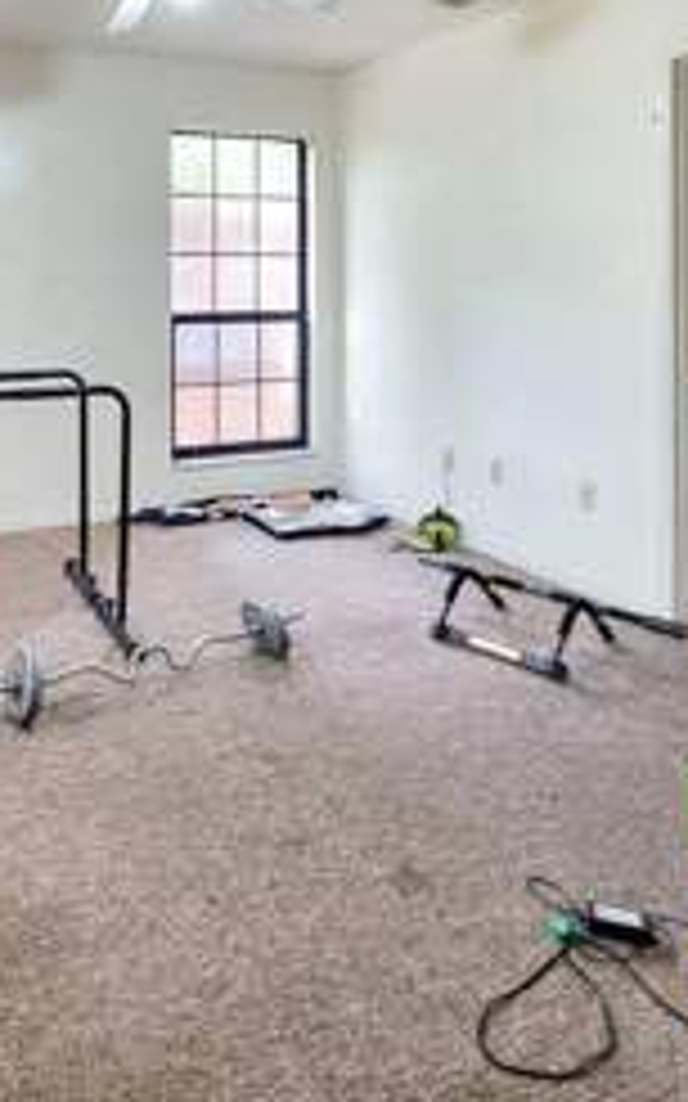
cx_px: 166
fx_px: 810
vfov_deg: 65.7
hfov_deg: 44.4
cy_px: 328
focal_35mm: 27
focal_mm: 2.2
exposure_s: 1/30
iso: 320
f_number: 2.2
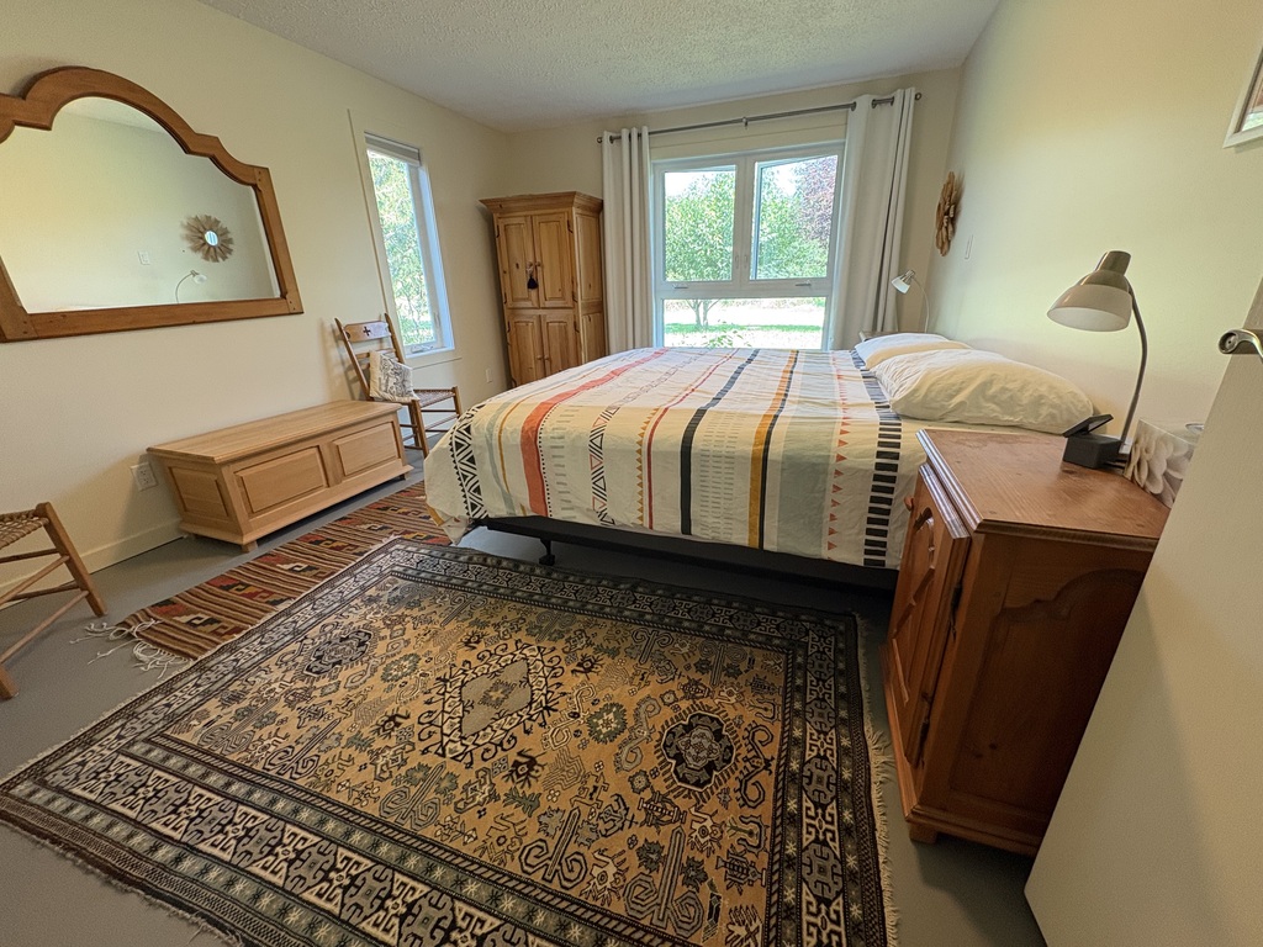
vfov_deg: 85.7
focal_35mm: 14
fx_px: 511
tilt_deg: -20.0
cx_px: 632
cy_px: 474
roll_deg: +1.8
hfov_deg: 102.1
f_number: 2.2
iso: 250
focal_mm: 2.22
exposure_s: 1/60
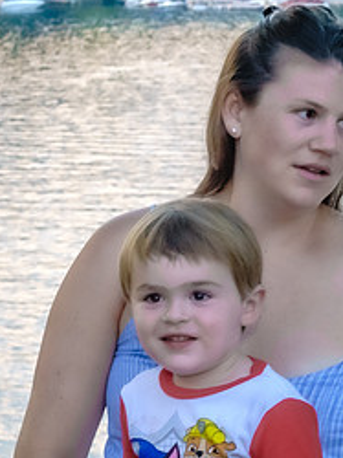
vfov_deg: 8.9
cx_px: 146
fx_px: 2951
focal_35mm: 223
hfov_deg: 6.7
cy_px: 247
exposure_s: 1/100
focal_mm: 27.24
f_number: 5
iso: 640
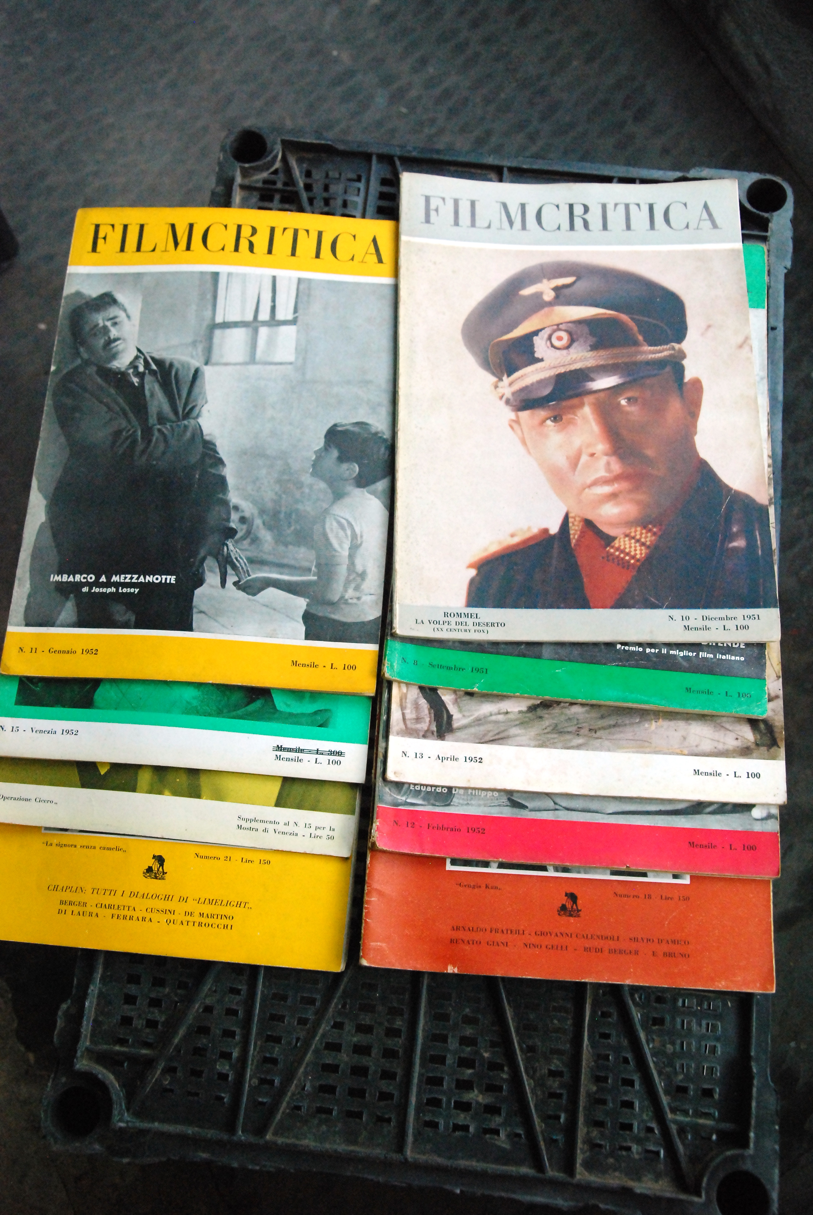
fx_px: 1216
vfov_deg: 53.1
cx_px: 406
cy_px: 608
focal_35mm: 36
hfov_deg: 37.0
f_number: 6.3
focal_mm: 24
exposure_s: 1/60
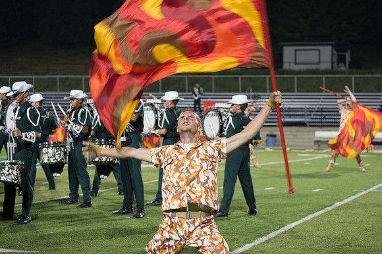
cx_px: 205
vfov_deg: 13.1
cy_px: 114
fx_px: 1105
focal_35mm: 104
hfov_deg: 19.6
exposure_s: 1/160
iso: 1600
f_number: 4.5
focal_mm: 90
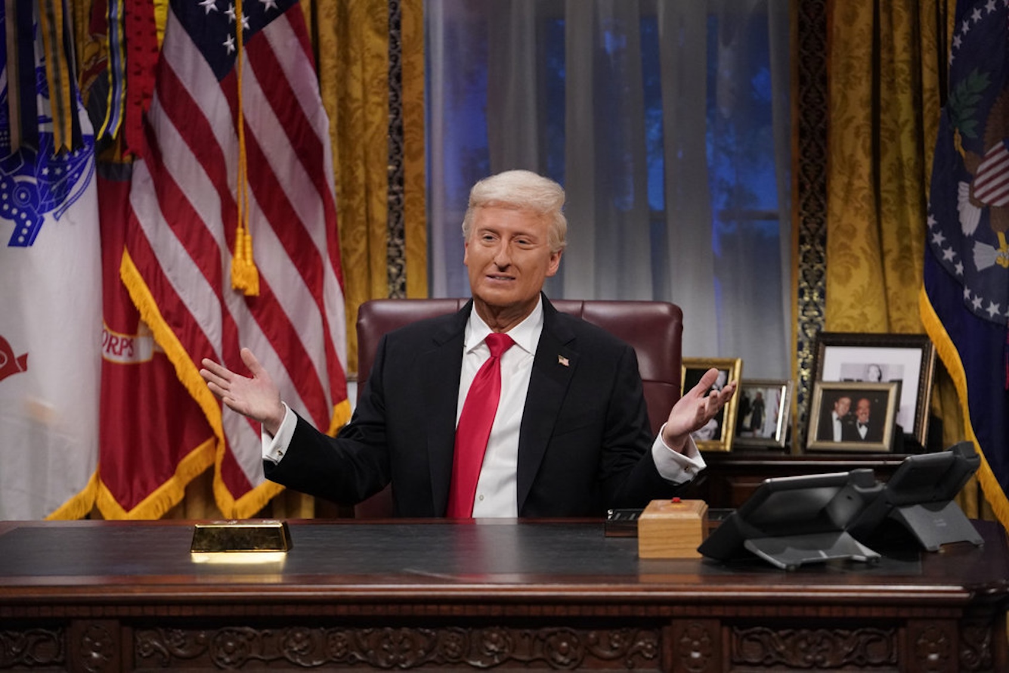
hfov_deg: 16.1
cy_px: 336
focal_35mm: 127
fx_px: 3560
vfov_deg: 10.8
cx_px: 504
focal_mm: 127
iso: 5000
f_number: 3.5
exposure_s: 1/250
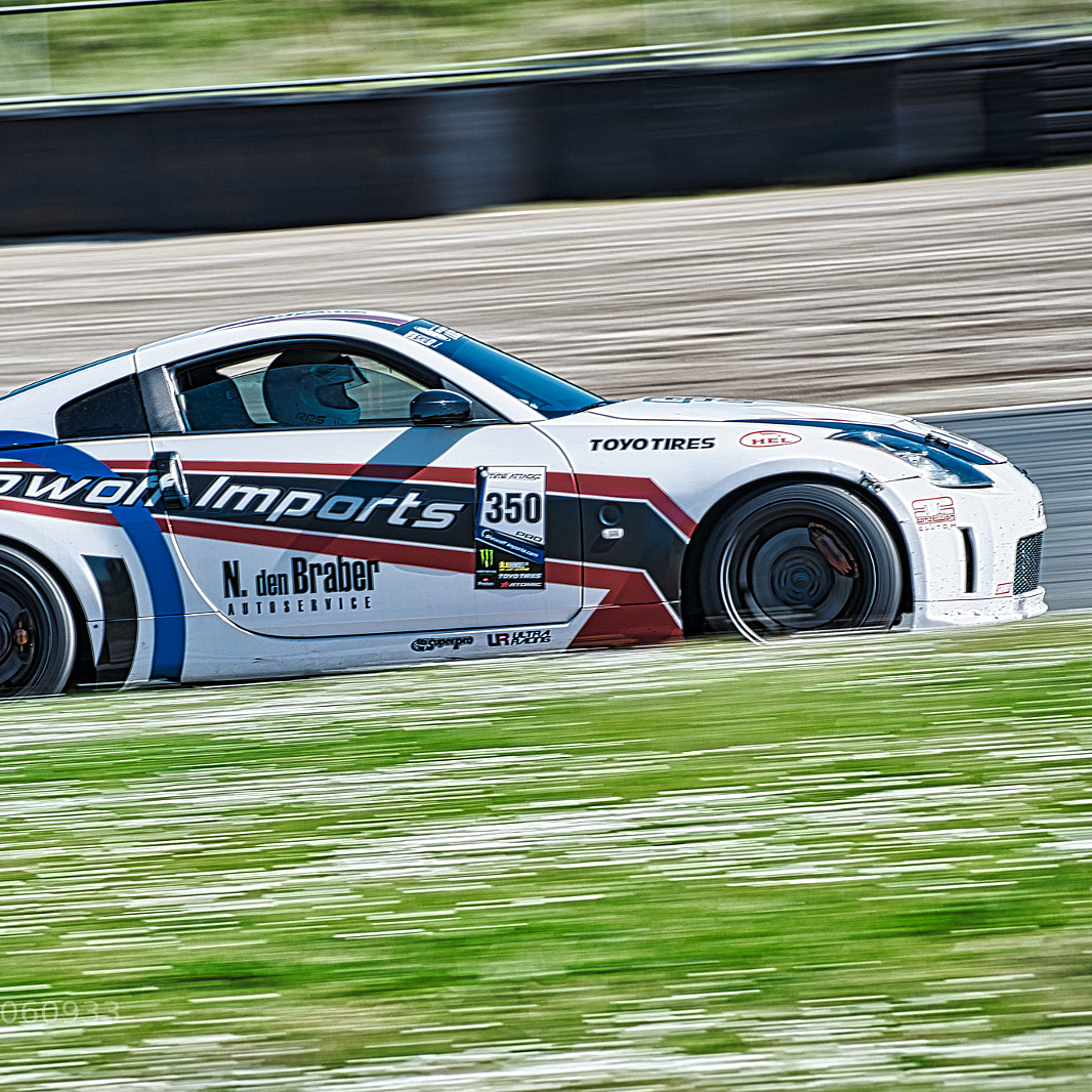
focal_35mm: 194
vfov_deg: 9.0
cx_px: 404
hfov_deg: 9.0
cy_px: 546
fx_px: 6924
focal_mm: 152
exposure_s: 1/80
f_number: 7.1
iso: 100
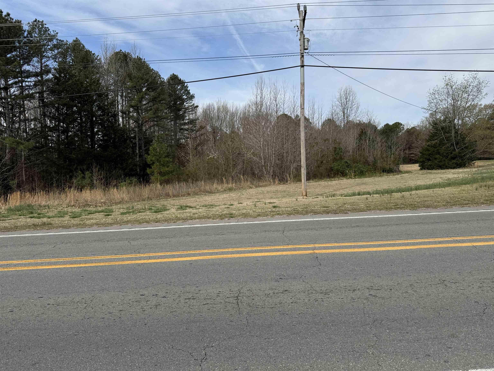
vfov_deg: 56.8
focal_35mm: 24
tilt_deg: -8.4
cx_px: 247
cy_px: 186
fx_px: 343
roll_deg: +0.7
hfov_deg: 71.6
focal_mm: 6.76
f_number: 1.78
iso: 80
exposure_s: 1/4608
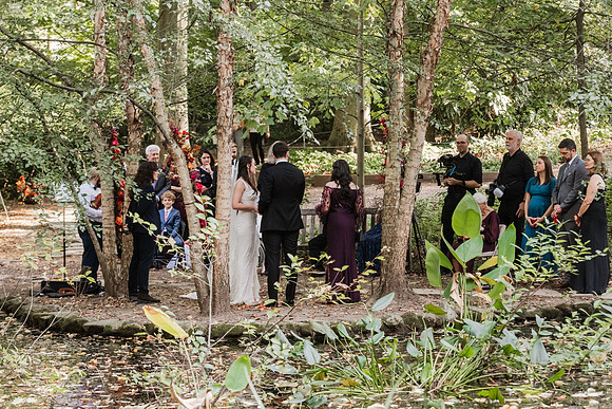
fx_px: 1666
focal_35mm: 98
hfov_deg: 20.8
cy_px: 204
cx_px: 306
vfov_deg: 14.0
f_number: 5.6
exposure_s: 1/250
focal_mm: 98
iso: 2000
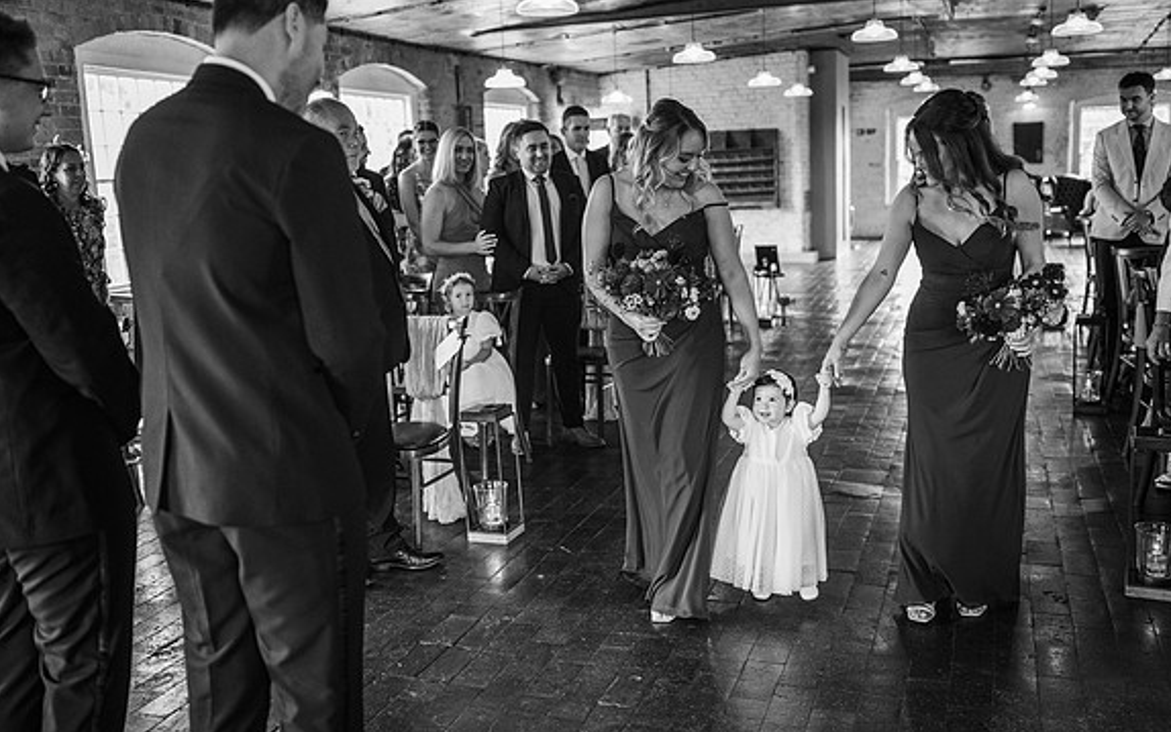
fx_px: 1149
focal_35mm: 36
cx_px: 586
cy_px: 343
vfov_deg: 35.3
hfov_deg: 54.0
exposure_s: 1/200
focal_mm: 35
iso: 1600
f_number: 2.2
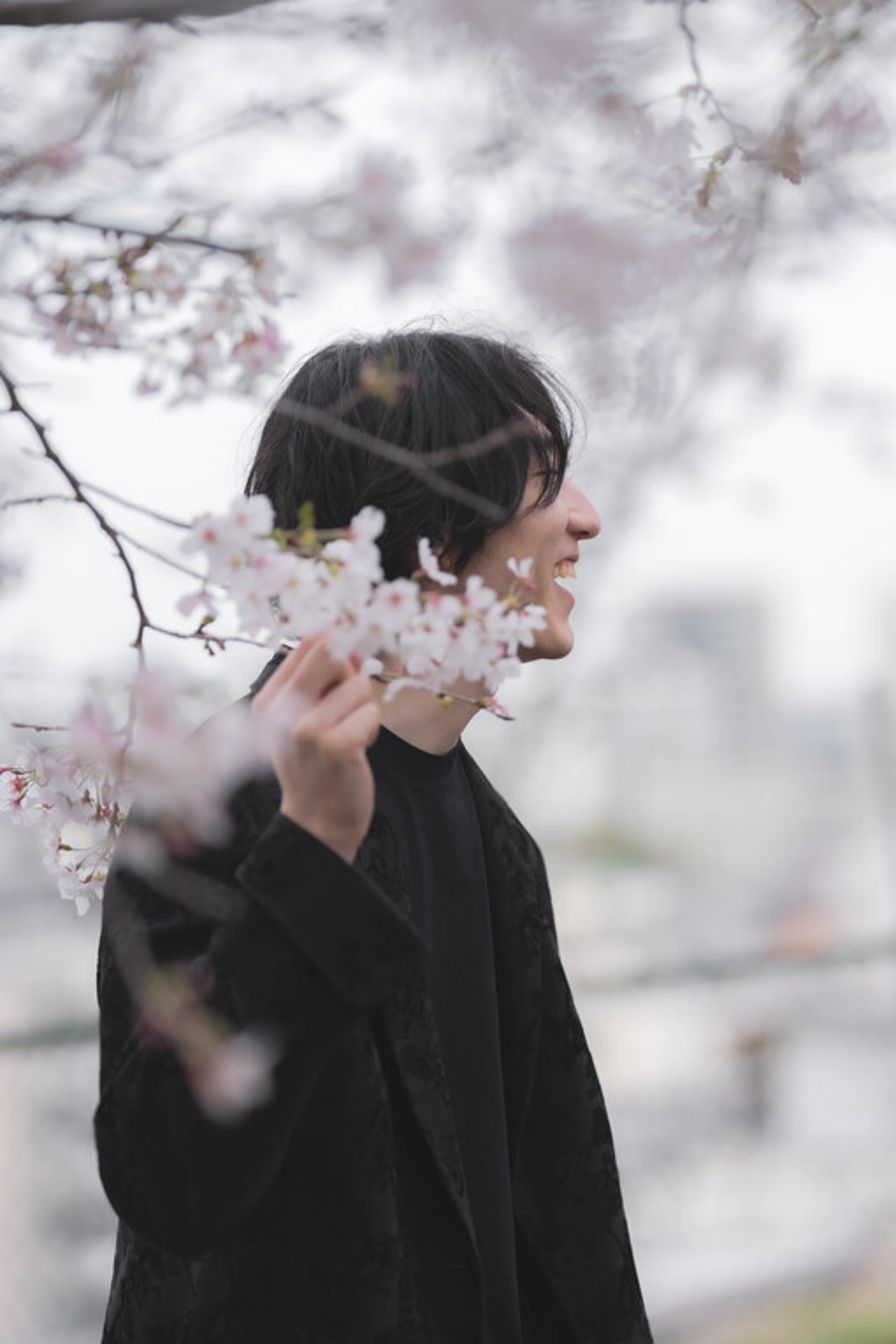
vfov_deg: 16.4
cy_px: 672
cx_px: 448
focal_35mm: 125
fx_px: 4666
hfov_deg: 11.0
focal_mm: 125
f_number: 2.8
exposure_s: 1/125
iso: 160
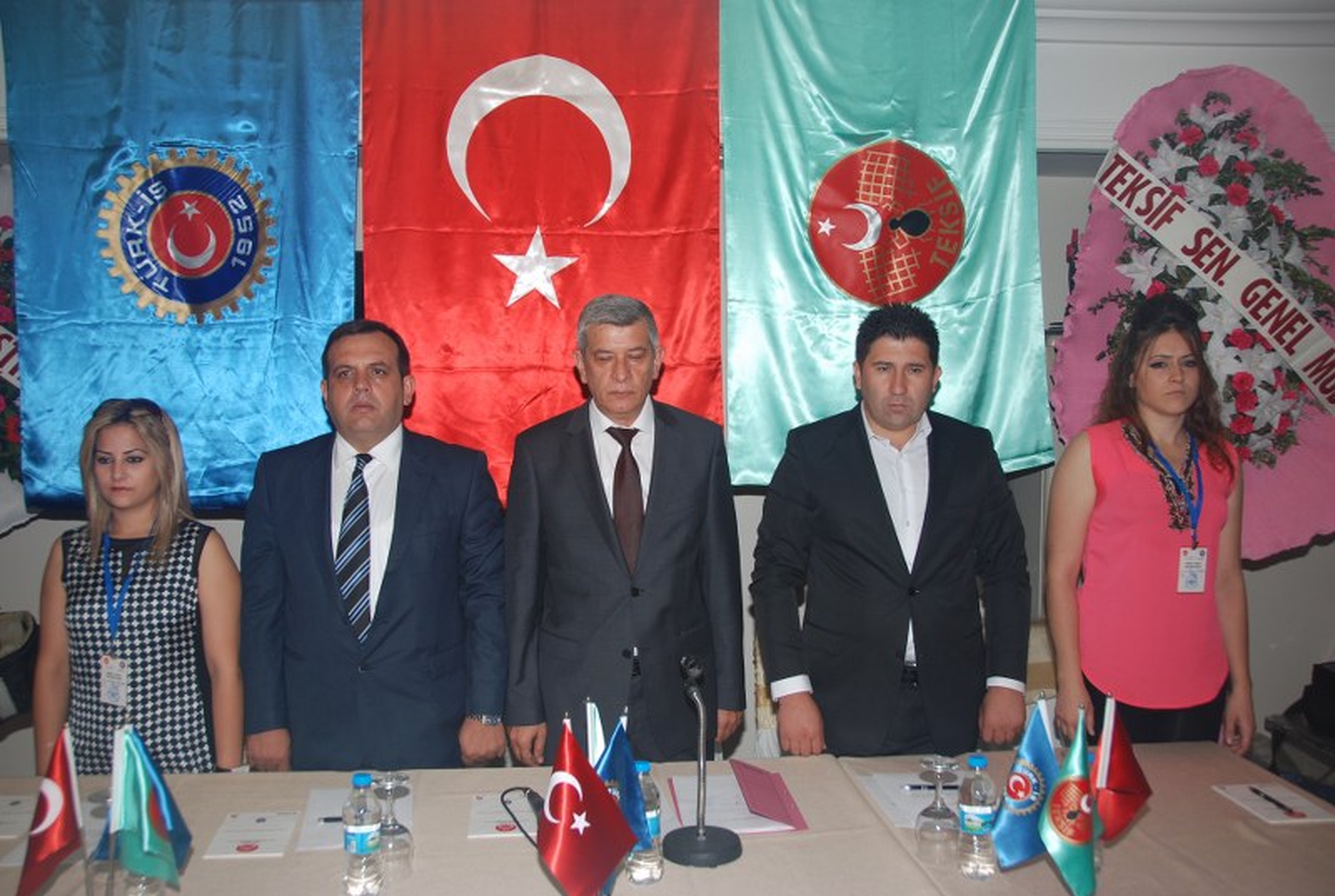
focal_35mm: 30
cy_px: 448
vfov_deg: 43.8
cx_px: 668
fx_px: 1115
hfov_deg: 61.8
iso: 200
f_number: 4
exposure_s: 1/60
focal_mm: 20
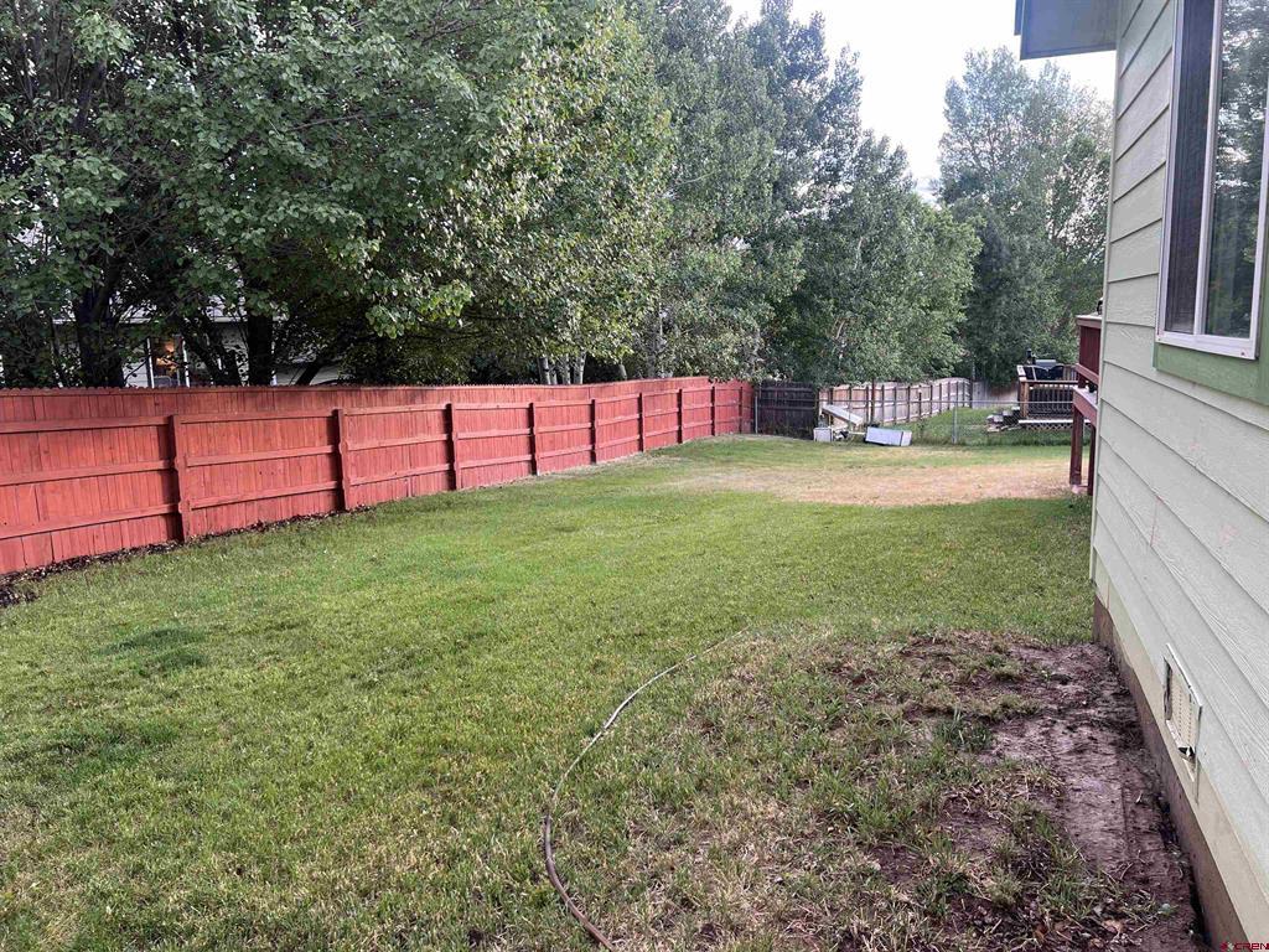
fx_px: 953
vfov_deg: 53.1
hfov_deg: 67.3
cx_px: 634
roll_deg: +2.2
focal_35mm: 26
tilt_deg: -9.7
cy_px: 476
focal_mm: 5.7
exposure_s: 1/121
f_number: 1.5
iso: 50
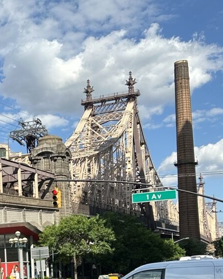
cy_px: 262
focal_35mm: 72
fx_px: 594
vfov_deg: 25.4
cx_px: -45
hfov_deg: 19.9
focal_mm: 5.7
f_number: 1.5
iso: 50
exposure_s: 1/2915
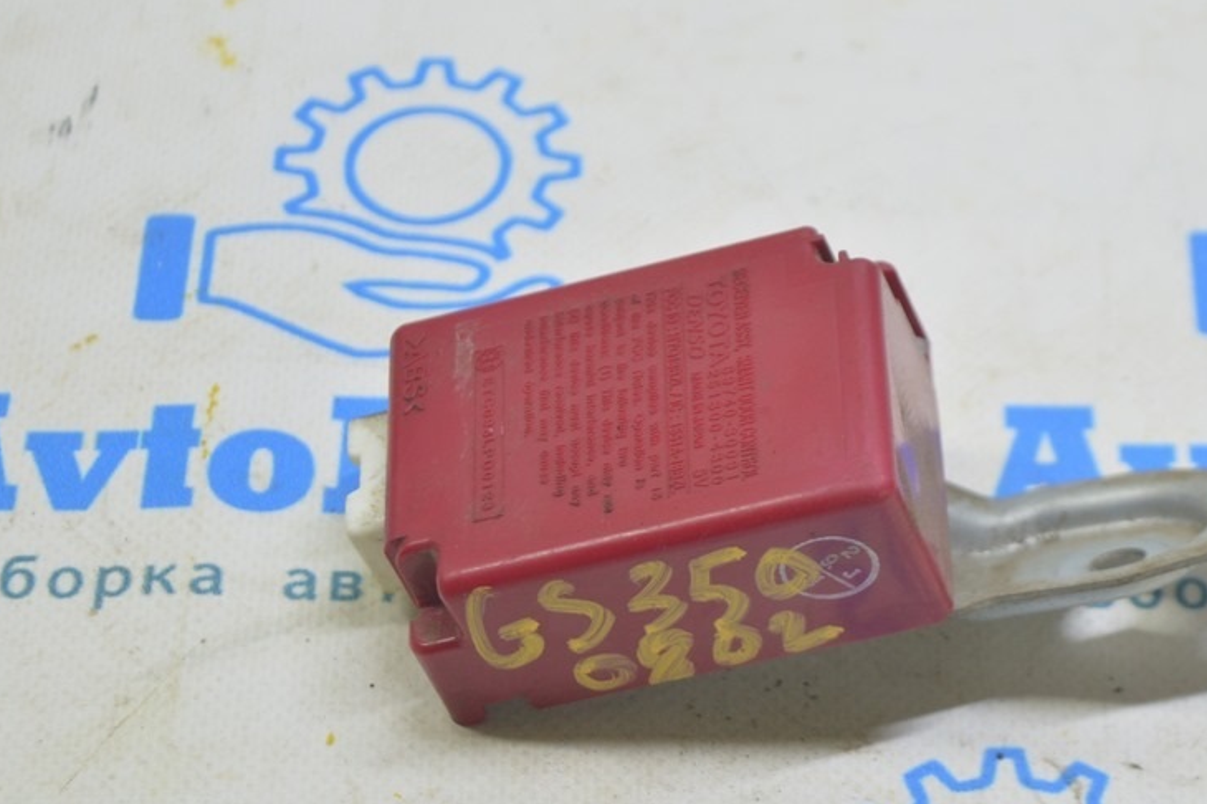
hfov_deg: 17.7
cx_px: 775
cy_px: 469
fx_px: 3877
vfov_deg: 11.8
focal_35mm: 116
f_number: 5.6
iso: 400
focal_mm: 55
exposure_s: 1/20
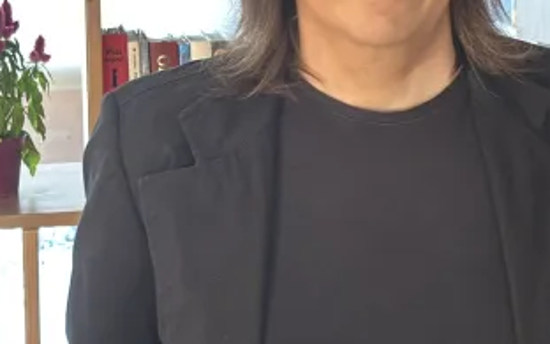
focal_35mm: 98
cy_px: 30
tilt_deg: -5.9
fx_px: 1469
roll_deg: +0.9
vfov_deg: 13.2
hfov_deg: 21.1
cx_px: 361
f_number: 1.78
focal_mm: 6.86
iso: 2000
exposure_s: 1/14
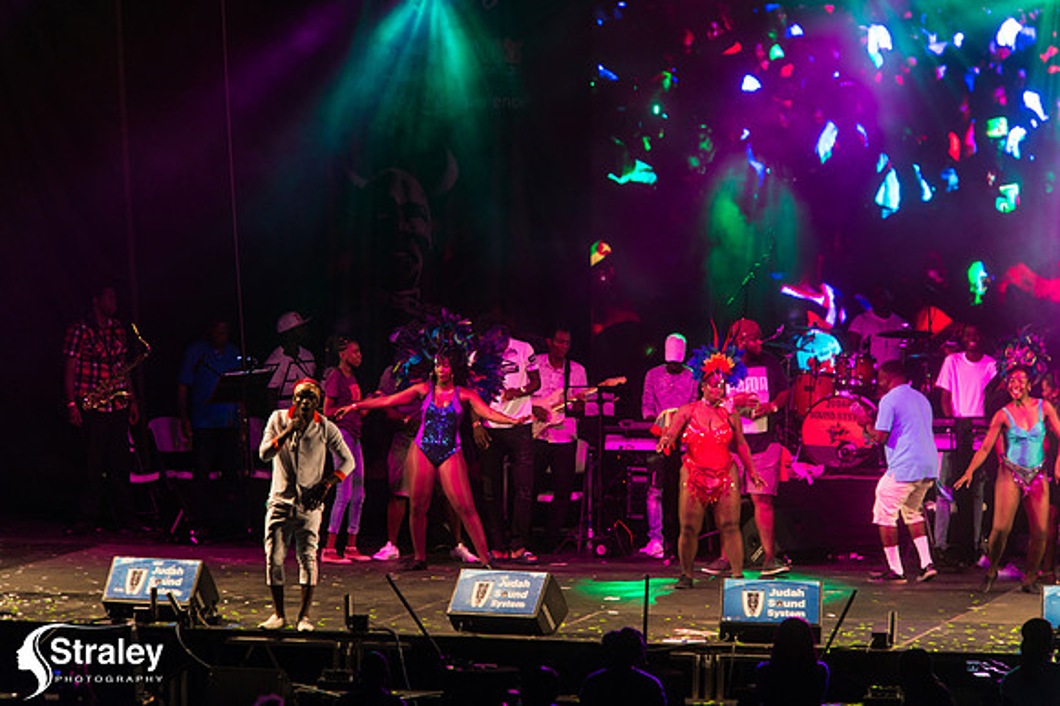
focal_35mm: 260
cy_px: 353
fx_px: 7651
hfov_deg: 7.9
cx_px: 530
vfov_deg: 5.3
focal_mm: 260
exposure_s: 1/200
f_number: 5.6
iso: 3200
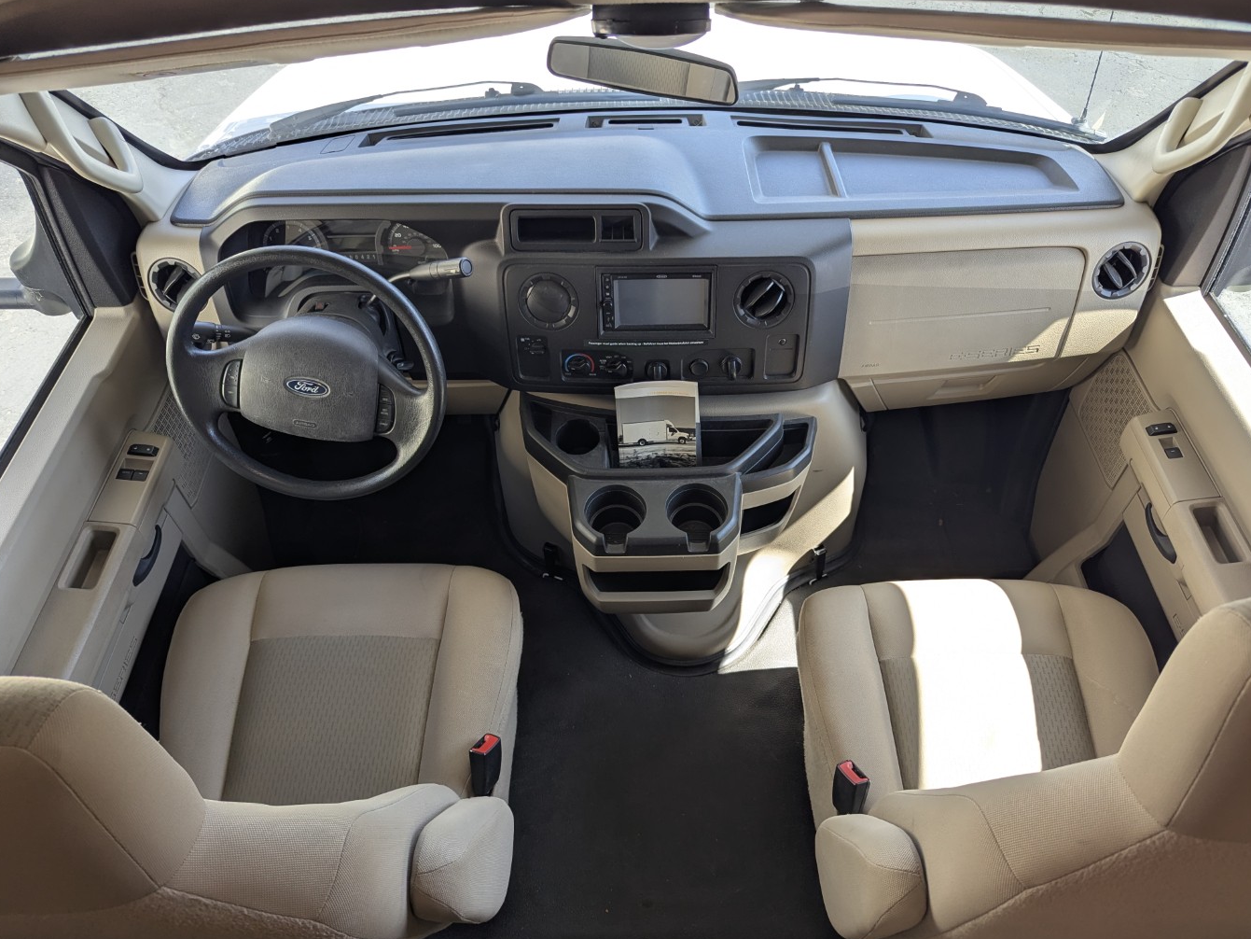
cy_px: 478
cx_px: 644
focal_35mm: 25
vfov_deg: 54.9
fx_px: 904
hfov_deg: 69.4
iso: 37
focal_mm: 6.81
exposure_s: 1/163
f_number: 1.85
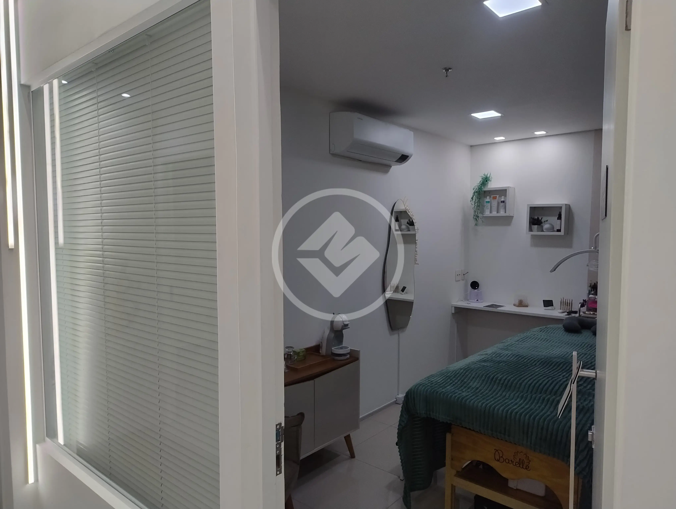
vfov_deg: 56.9
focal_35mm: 24
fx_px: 469
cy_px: 254
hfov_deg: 71.5
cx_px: 338
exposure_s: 1/120
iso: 215
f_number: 1.8
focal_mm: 5.56
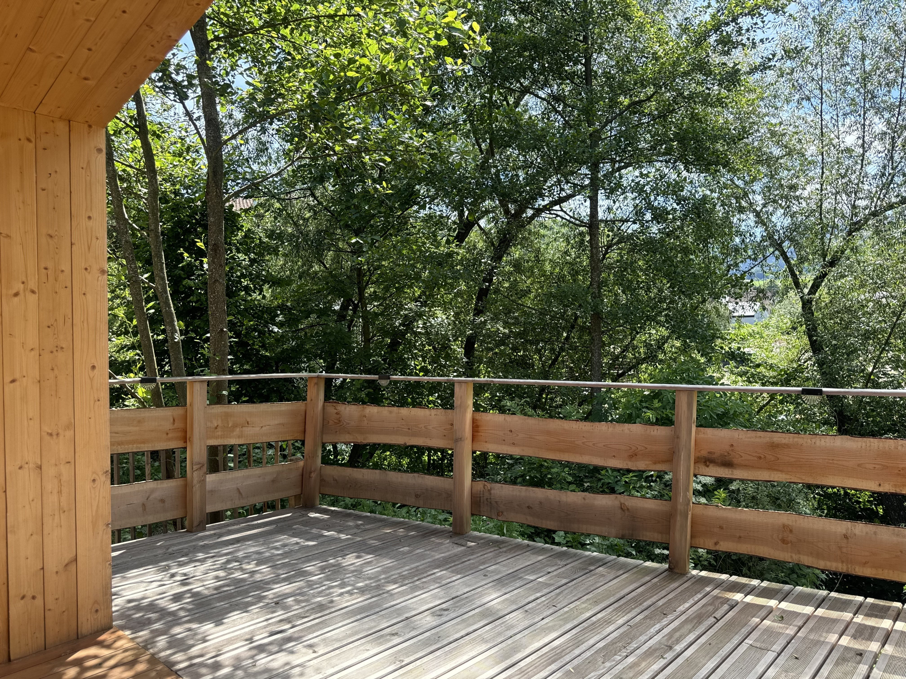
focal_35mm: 24
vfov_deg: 56.8
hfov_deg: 71.6
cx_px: 453
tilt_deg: -1.2
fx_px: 628
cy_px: 340
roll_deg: +0.6
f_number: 1.78
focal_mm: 6.76
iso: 80
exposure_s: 1/864
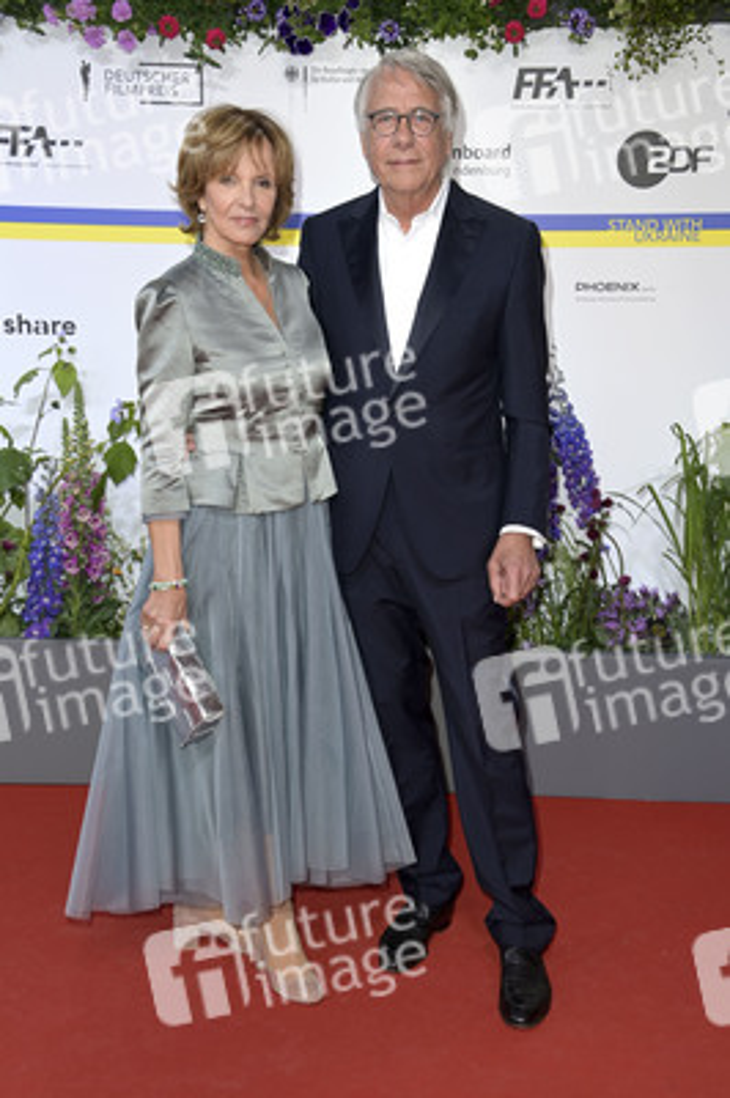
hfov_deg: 24.6
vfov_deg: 36.3
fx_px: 1676
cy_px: 549
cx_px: 365
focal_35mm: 55
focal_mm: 55
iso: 640
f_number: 6.3
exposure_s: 1/250
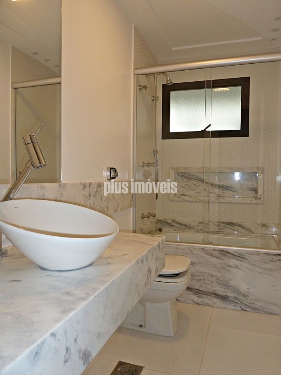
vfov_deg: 69.4
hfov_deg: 54.9
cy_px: 188
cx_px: 140
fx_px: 271
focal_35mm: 25
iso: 160
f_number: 3.3
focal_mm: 4.1
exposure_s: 1/30
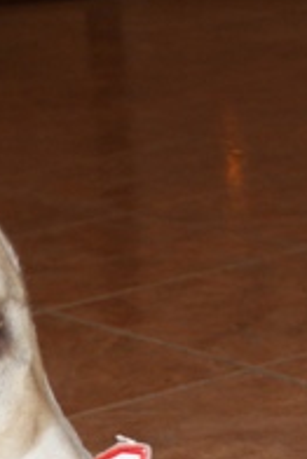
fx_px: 1404
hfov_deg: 12.3
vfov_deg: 17.7
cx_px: 0
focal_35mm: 110
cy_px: 548
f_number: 5
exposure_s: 1/60
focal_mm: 30
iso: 400
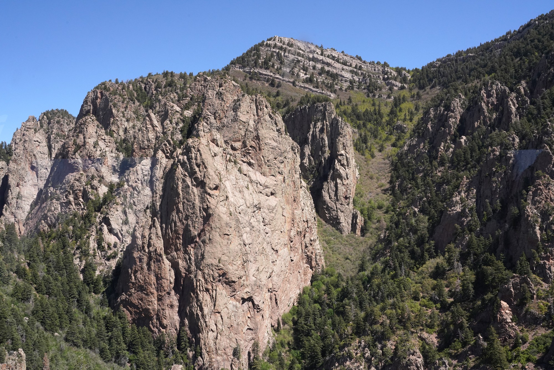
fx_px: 539
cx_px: 277
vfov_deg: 37.9
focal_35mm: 35
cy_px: 185
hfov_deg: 54.4
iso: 1250
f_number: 18
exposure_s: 1/320
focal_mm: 35
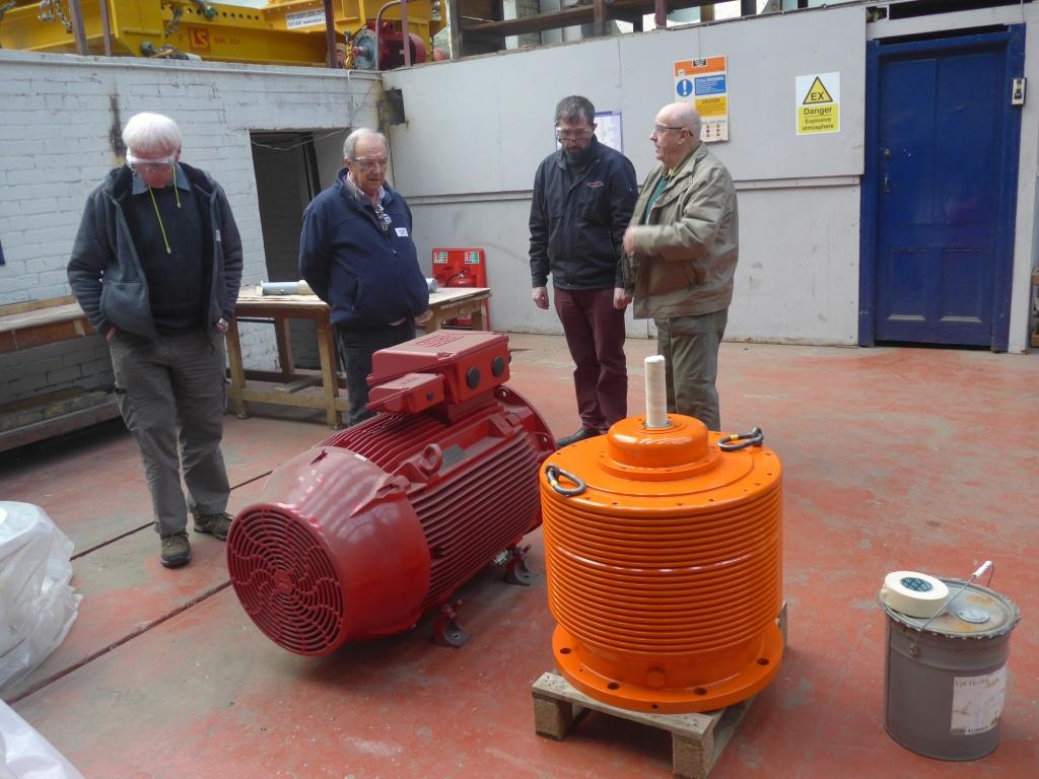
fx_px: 870
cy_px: 390
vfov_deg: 48.2
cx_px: 520
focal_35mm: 29
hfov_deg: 61.7
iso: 160
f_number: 2
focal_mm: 6
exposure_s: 1/60
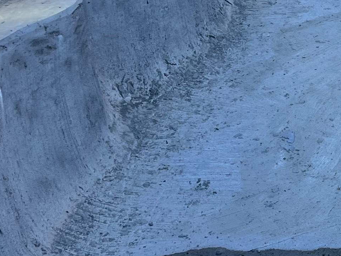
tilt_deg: -17.7
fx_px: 1073
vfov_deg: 13.4
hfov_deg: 17.1
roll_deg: +0.4
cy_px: 2
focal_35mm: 109
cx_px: 434
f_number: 1.5
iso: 50
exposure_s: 1/1058
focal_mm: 5.7
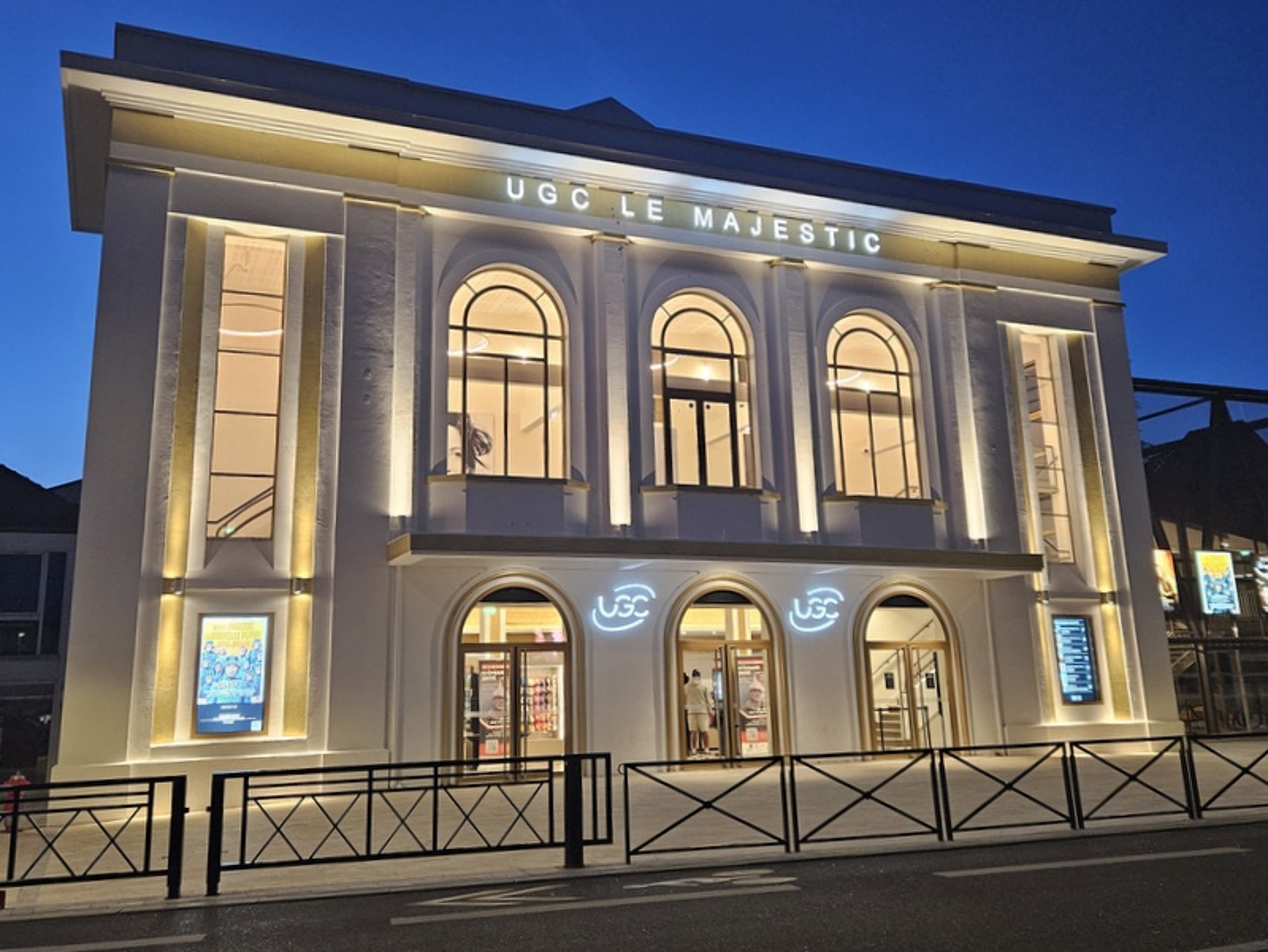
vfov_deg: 58.9
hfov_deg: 73.9
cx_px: 634
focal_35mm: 23
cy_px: 476
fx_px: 843
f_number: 1.8
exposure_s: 1/100
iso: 500
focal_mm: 5.4
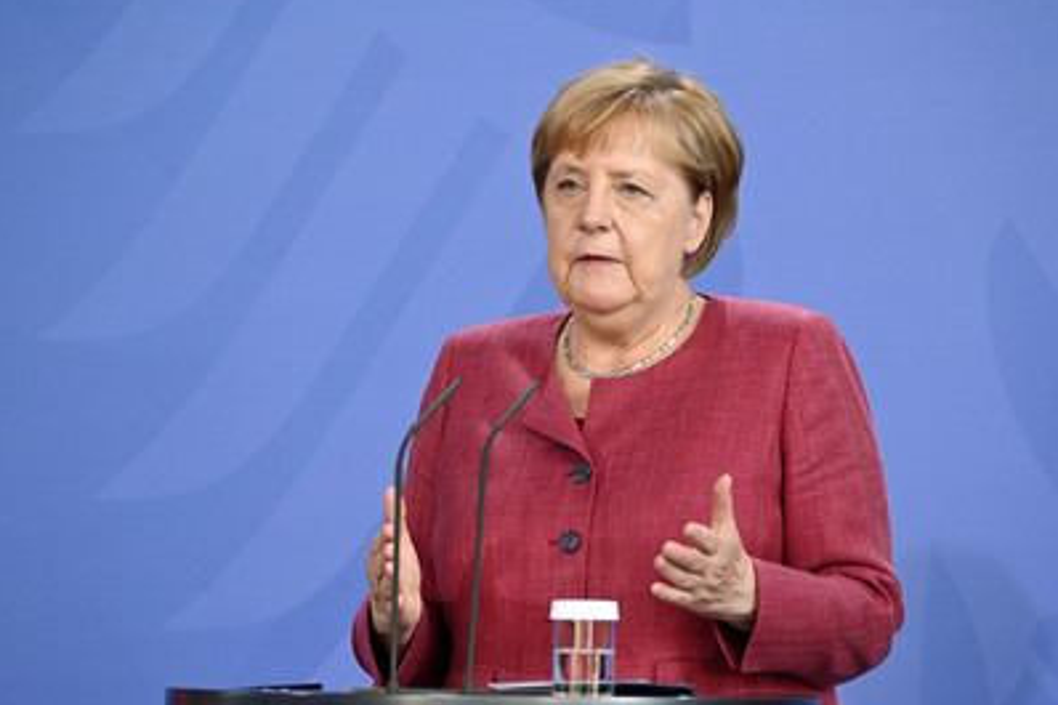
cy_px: 383
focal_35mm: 238
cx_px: 552
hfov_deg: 8.7
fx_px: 6991
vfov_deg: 5.8
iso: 4000
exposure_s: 1/640
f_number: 6.3
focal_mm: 210
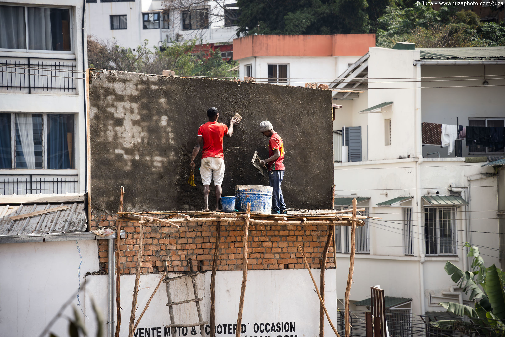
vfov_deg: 6.9
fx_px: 2805
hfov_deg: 10.3
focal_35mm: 200
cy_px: 168
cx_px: 252
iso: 400
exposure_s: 1/400
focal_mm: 200
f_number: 11
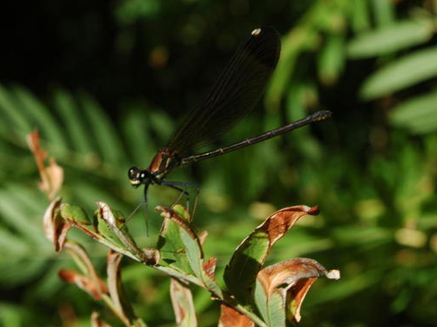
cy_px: 172
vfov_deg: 13.7
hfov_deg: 18.2
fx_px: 1363
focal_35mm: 108
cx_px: 172
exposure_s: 1/250
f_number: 8
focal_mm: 50
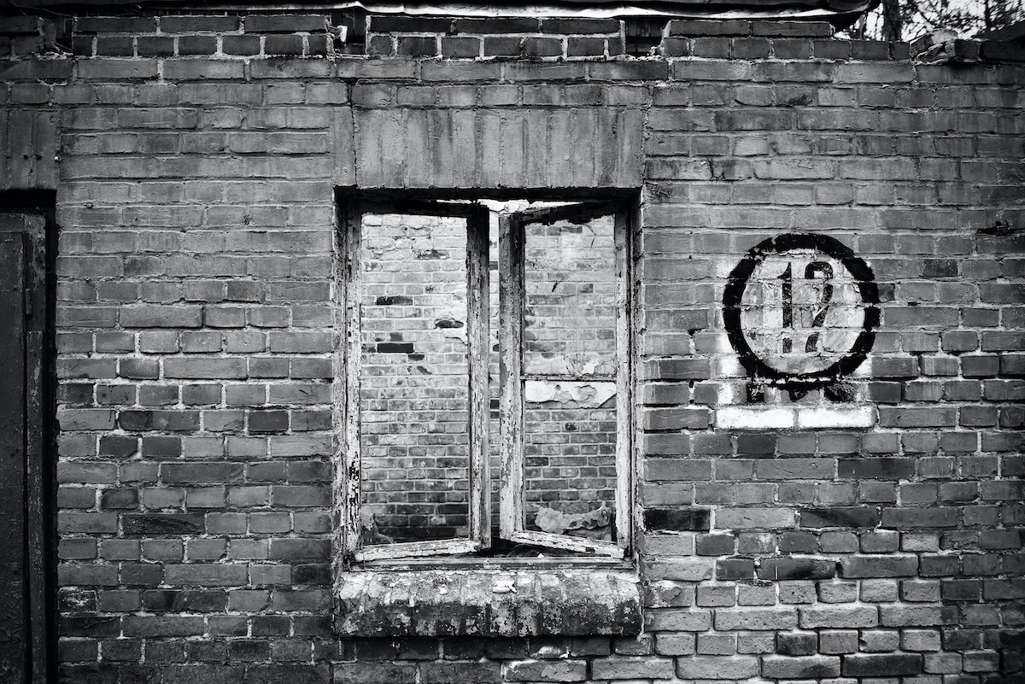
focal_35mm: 28
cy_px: 342
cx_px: 512
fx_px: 797
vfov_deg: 46.4
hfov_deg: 65.5
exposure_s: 1/80
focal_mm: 28
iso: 100
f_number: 4
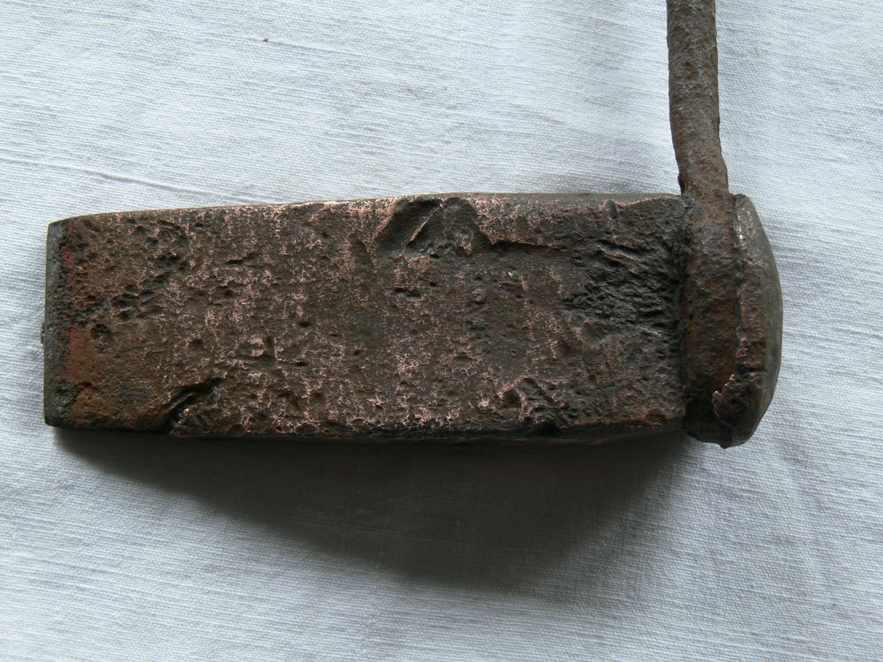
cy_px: 331
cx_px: 442
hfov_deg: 38.2
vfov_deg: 29.1
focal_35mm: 50
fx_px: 1275
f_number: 3.2
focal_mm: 9.9
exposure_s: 1/50
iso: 80
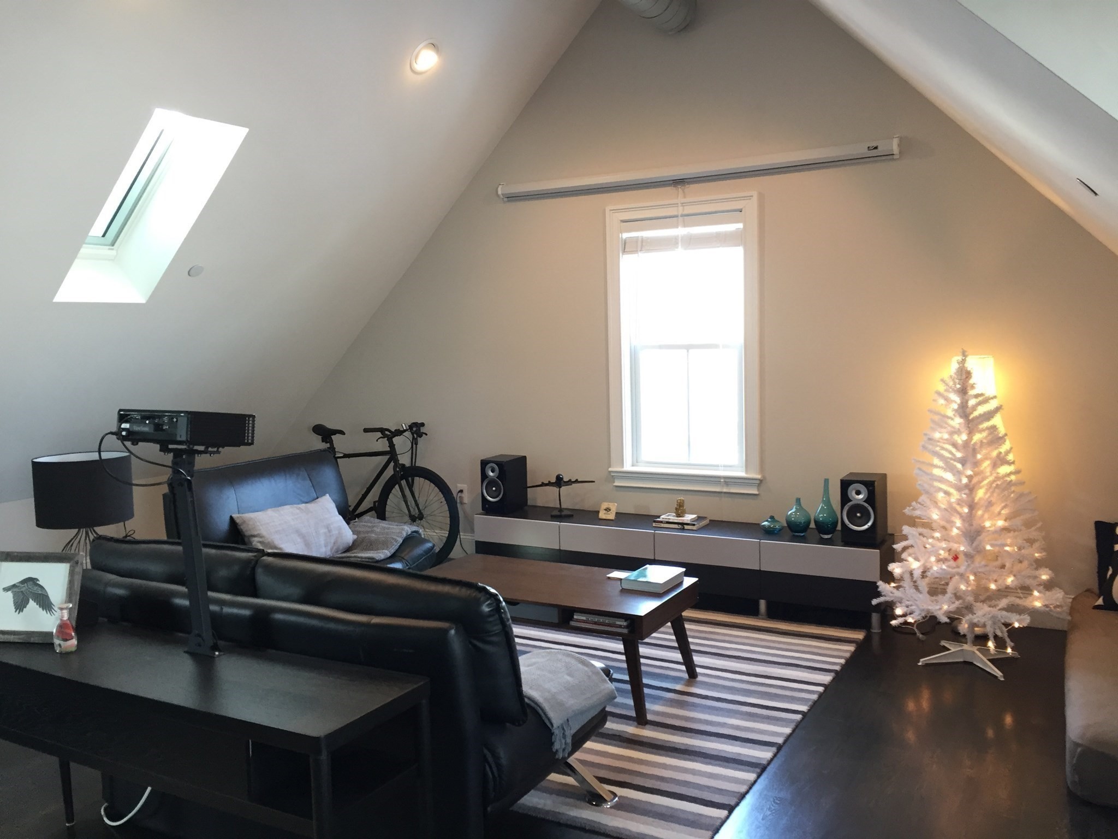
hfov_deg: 61.7
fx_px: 937
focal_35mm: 29
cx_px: 559
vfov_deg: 48.2
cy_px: 420
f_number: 2.2
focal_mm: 4.15
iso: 100
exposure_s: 1/30
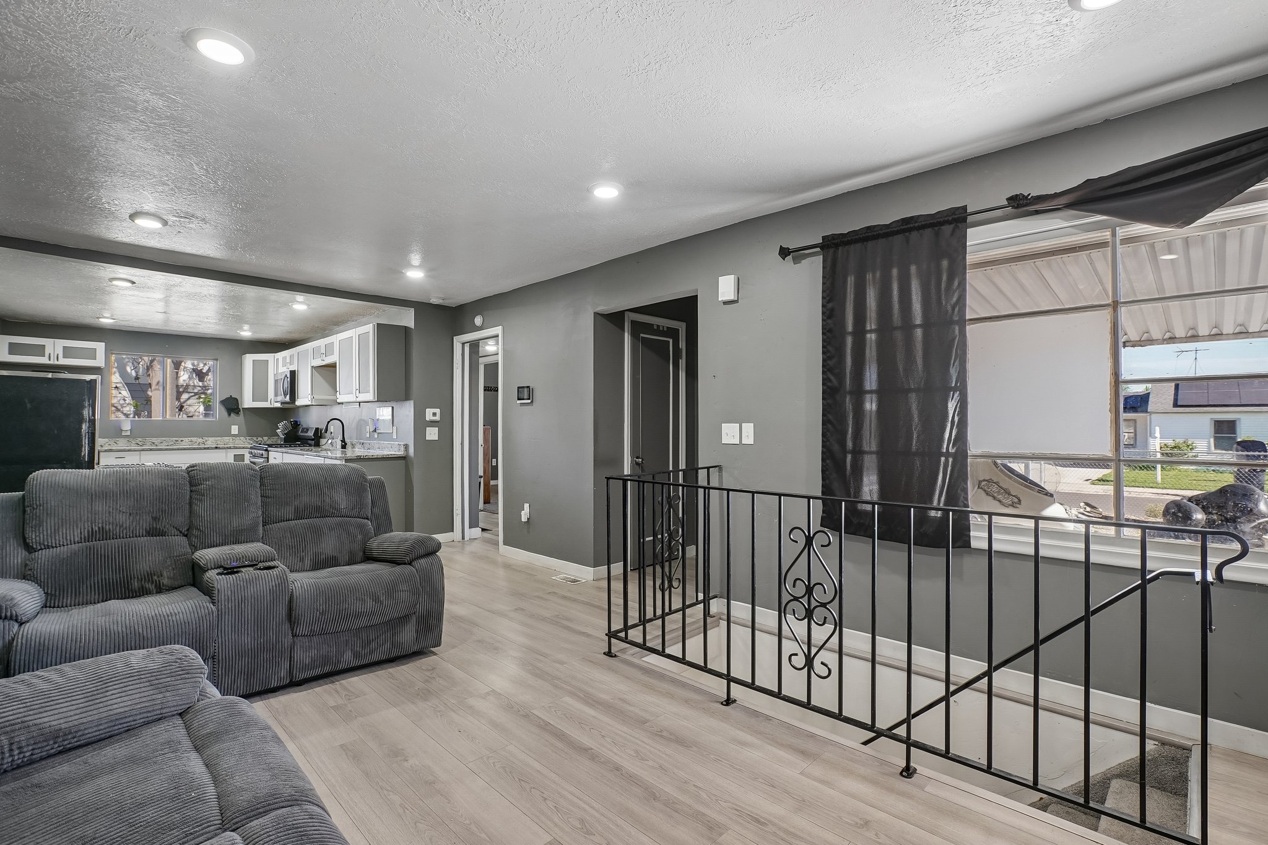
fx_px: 563
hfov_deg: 96.7
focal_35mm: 16
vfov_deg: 73.7
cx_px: 634
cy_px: 422
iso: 400
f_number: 8
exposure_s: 1/15
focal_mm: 16
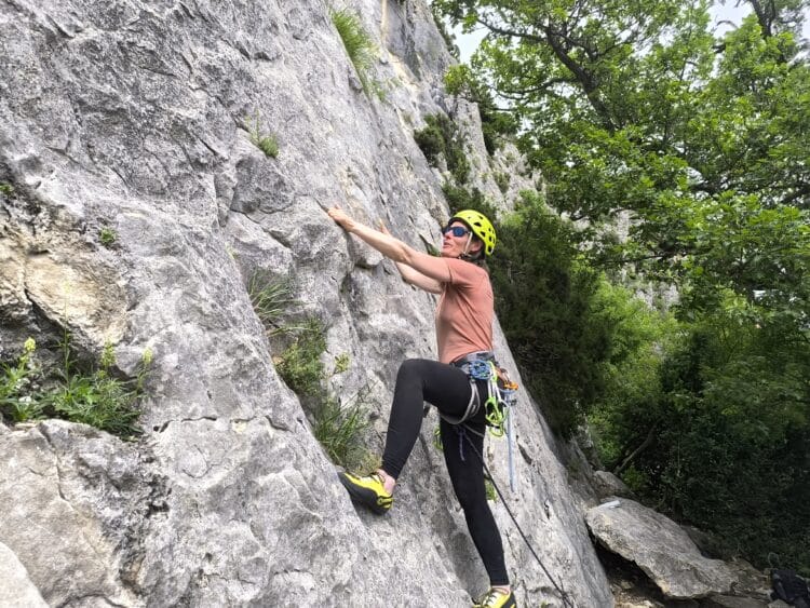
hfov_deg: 73.9
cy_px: 304
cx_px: 405
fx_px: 538
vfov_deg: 58.9
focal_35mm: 23
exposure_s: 1/464
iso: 50
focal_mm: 6.14
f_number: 1.65
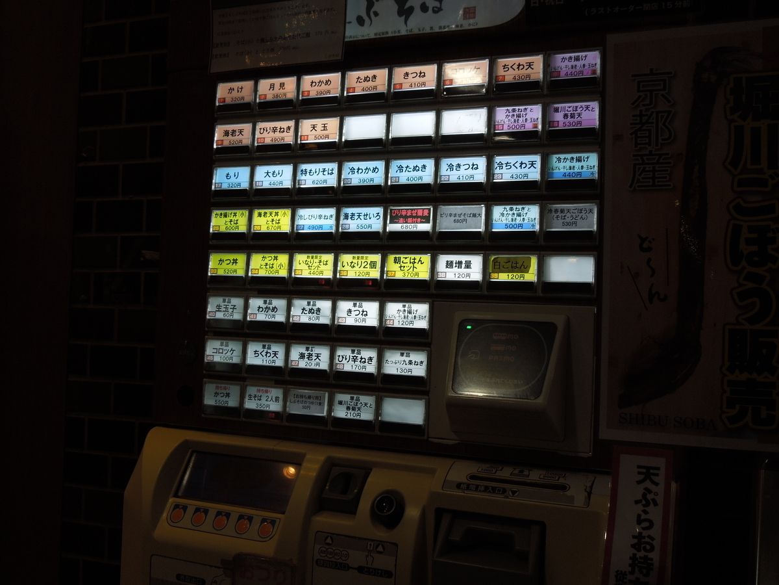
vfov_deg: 40.7
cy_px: 292
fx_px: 788
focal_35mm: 35
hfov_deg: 52.6
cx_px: 390
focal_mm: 6.3
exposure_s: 1/80
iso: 100
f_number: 3.7
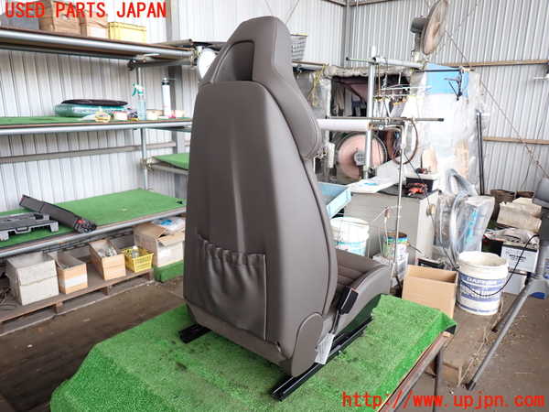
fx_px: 396
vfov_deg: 54.9
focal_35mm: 25
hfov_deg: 69.4
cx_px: 274
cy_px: 206
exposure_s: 1/80
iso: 100
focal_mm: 4.5
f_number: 2
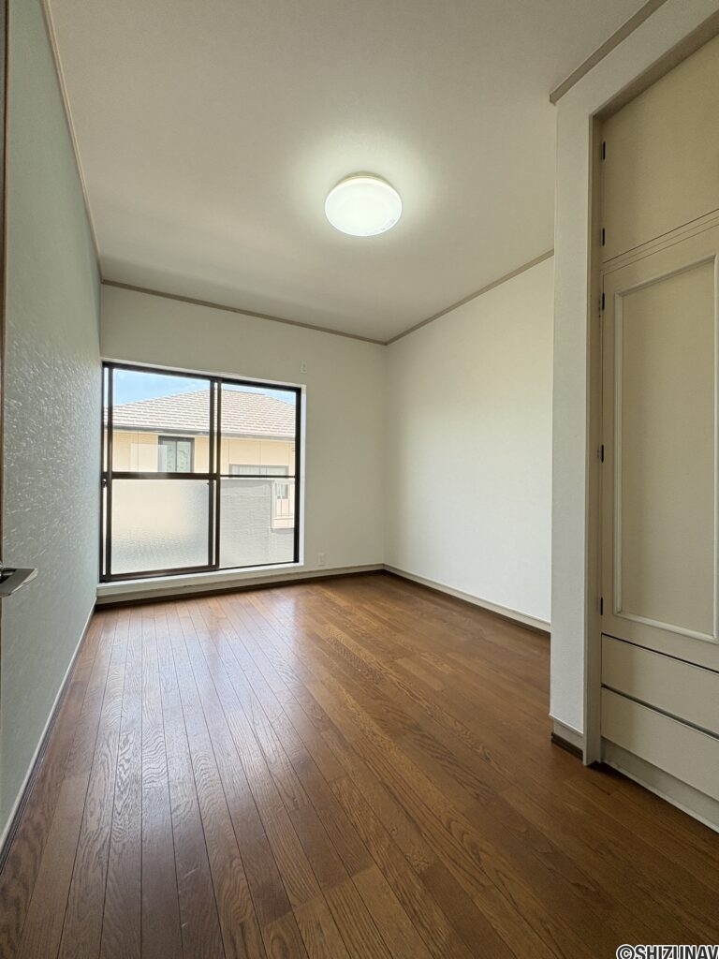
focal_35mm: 14
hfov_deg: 85.7
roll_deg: -0.8
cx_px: 360
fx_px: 388
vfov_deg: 102.1
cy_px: 480
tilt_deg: -0.2
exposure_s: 1/120
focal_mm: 2.22
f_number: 2.2
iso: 80
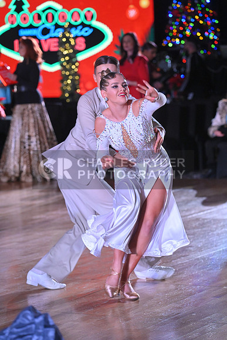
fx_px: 1323
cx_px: 114
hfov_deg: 9.8
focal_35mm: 140
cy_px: 170
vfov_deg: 14.7
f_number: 5
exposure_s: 1/400
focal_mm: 140
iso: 4000
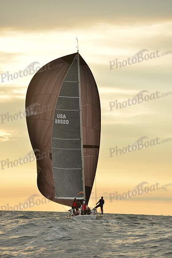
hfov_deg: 9.8
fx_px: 1003
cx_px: 86
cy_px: 129
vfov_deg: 14.7
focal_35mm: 140
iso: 400
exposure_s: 1/500
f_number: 6.3
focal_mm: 140
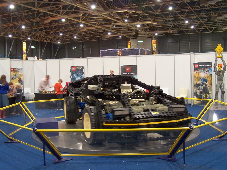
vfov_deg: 36.0
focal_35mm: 40
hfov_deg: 46.8
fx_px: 262
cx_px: 114
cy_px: 85
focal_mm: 6.7
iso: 80
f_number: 2.8
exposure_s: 1/2
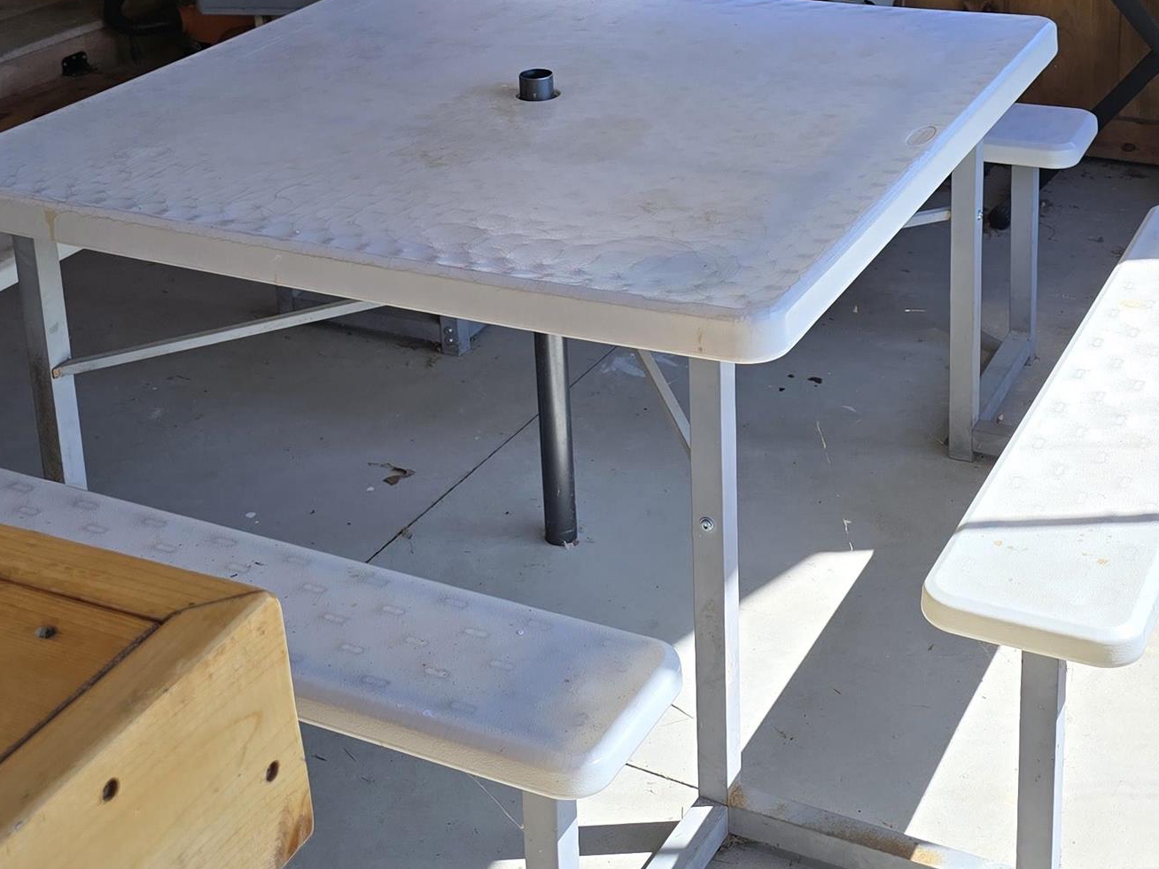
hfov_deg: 35.5
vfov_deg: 26.1
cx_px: 601
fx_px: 1808
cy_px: 73
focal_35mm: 54
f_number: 1.7
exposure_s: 1/296
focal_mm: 6.3
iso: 12
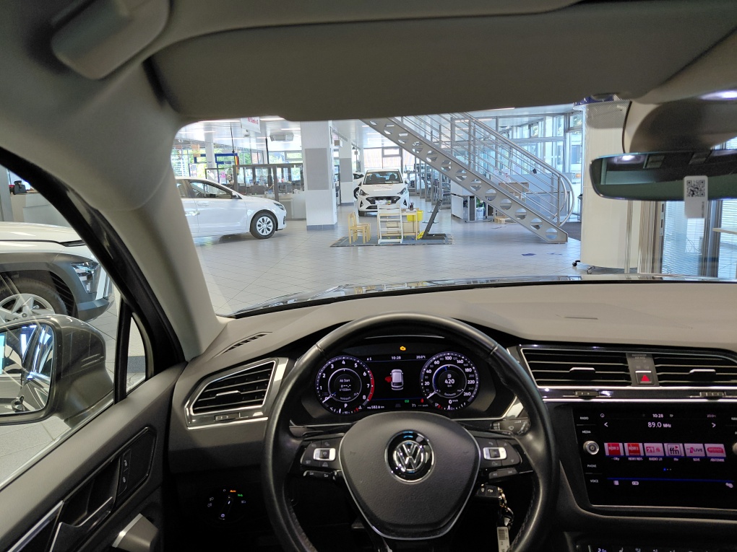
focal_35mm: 25
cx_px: 368
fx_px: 532
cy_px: 276
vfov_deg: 54.9
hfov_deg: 69.4
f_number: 1.8
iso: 160
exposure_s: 1/60
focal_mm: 4.69
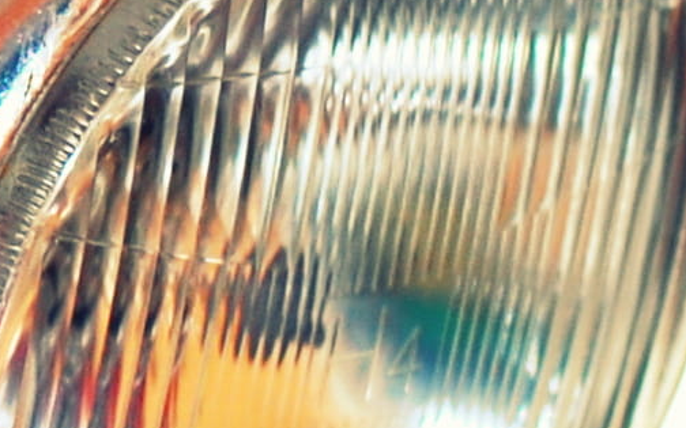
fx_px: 10993
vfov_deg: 2.2
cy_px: -8
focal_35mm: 588
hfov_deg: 3.5
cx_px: -892
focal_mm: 50
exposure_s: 1/100
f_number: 2.8
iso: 200
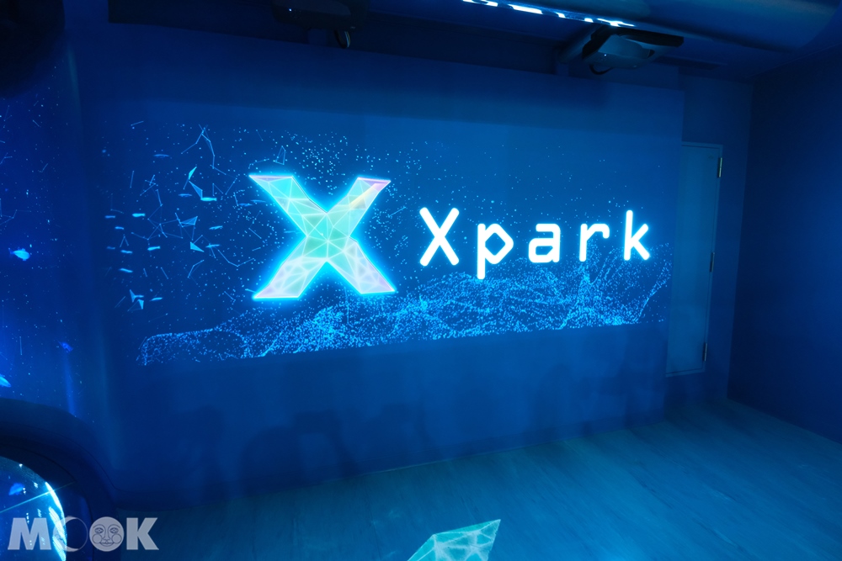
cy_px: 280
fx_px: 351
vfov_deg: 77.3
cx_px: 421
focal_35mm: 15
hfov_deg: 100.4
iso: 3200
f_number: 4
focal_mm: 10
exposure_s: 1/20
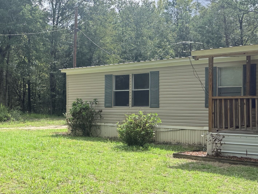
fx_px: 388
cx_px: -6
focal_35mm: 52
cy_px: 103
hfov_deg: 33.4
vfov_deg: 28.0
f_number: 1.78
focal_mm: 6.76
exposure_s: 1/2445
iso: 100
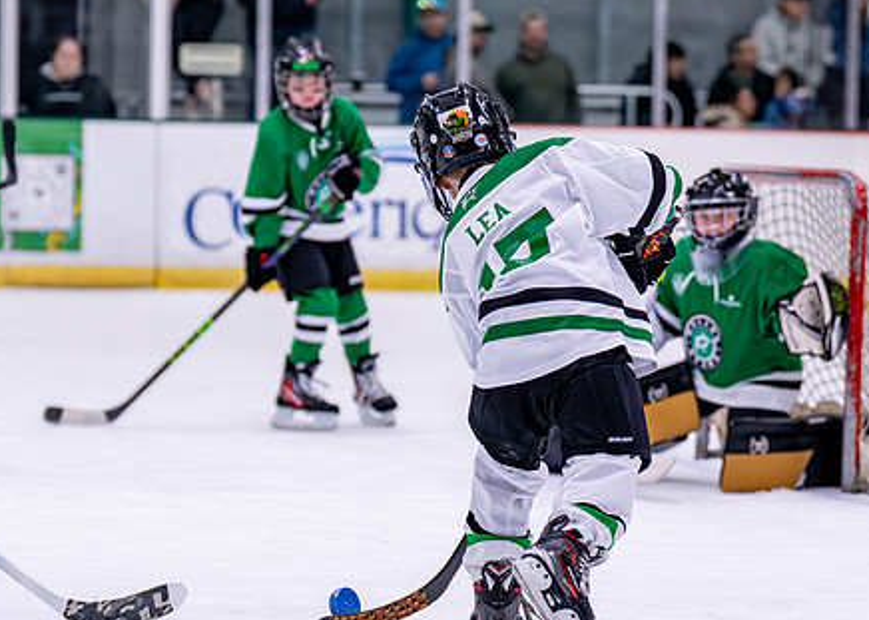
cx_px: 434
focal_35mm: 169
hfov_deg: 11.9
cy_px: 435
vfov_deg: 8.5
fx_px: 4169
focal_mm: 85
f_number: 2.8
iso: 2500
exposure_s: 1/1250
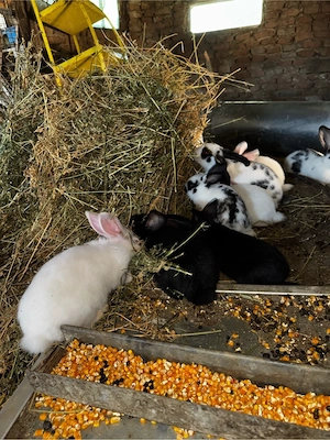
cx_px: 165
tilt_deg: -22.6
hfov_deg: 56.8
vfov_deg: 71.6
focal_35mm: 24
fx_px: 305
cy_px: 220
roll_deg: +5.2
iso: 160
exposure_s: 1/7
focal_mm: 6.76
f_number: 1.78
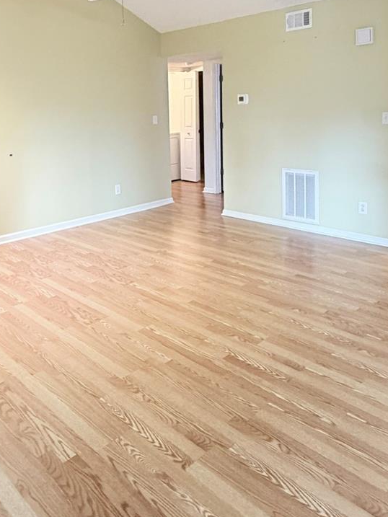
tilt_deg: -4.6
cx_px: 139
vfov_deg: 57.6
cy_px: 145
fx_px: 448
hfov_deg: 46.3
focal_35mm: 30
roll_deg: +0.8
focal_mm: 2.22
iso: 640
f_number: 2.2
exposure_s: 1/60
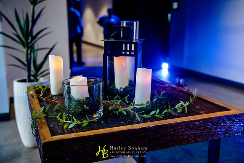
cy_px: 82
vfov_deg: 34.2
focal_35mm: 39
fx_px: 264
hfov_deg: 49.5
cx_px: 122
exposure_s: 1/100
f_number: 4
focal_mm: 39
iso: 800
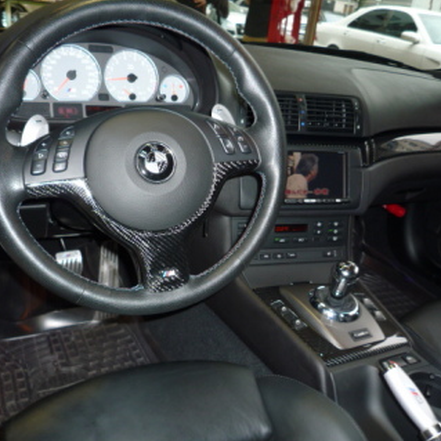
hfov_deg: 52.5
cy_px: 221
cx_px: 214
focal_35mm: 31
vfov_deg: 52.5
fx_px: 447
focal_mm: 4.4
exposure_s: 1/30
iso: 100
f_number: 2.8
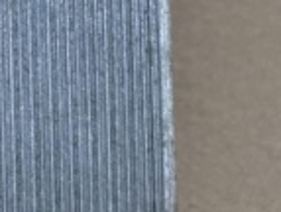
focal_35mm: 116
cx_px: -183
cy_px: -114
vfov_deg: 12.2
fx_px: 944
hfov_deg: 15.2
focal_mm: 5.96
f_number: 1.6
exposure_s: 1/399
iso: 50
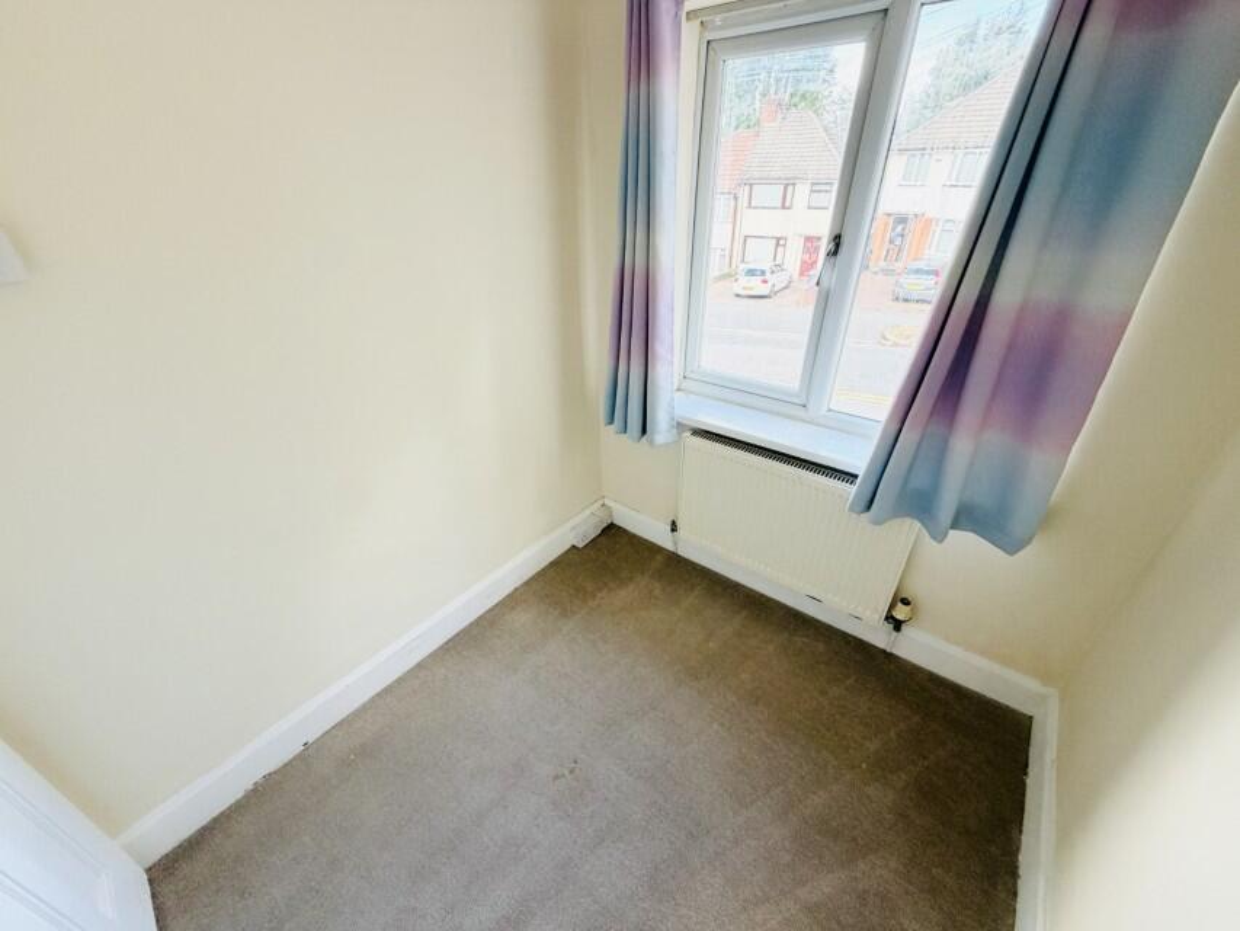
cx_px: 620
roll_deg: +0.0
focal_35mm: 14
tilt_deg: -30.5
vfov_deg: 85.7
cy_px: 466
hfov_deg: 102.1
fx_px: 502
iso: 200
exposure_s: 1/121
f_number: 2.2
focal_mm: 2.22
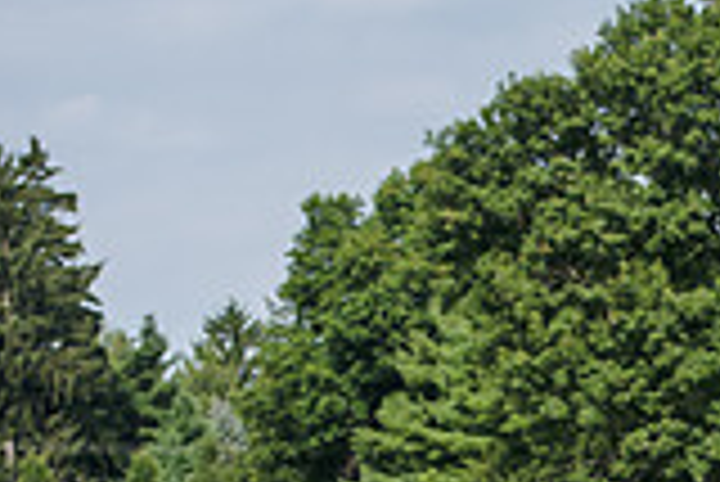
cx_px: 886
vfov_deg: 5.4
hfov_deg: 8.0
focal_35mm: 253
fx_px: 5064
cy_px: 822
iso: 160
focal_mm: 70
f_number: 4
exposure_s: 1/1250
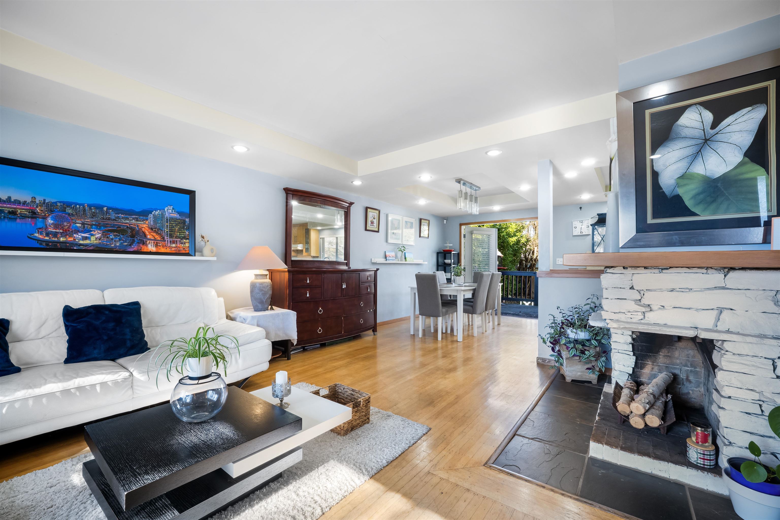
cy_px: 260
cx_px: 390
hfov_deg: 106.3
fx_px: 292
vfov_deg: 83.3
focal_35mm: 14
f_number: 9
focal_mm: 9
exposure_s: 1/8
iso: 250
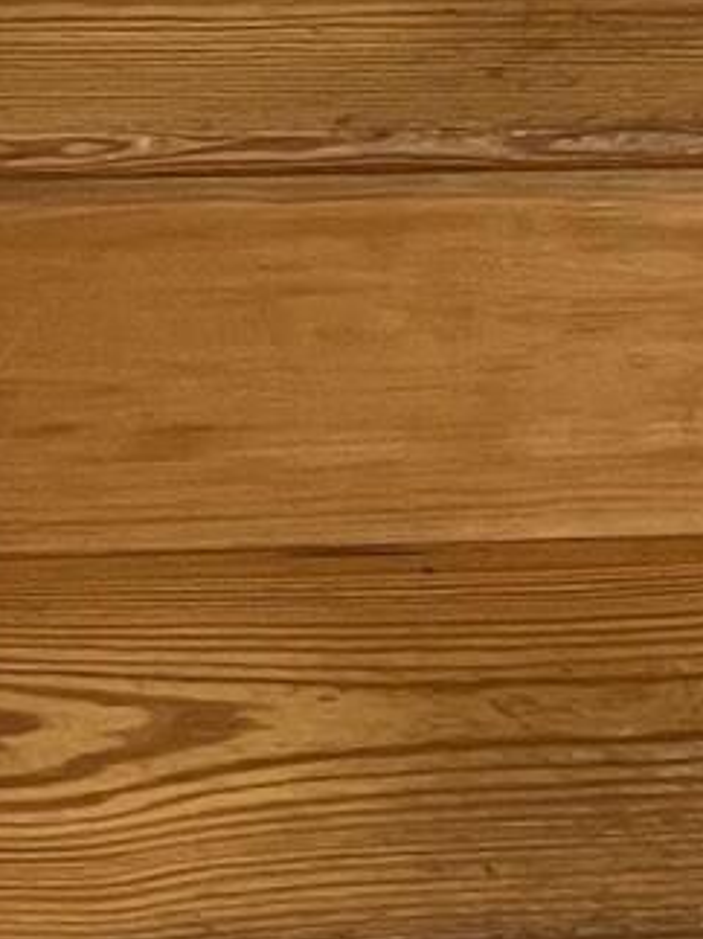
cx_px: 1310
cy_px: -887
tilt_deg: -5.0
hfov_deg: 8.8
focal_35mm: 161
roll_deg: -1.2
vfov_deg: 11.2
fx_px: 4362
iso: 160
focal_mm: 4.2
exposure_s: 1/60
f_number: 1.6
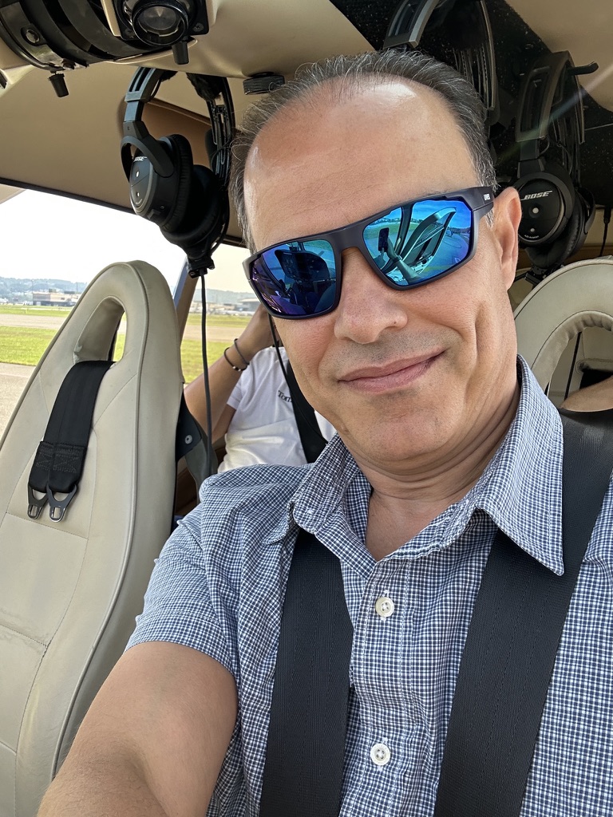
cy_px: 408
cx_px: 306
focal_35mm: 30
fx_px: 708
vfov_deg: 60.0
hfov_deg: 46.8
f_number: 1.9
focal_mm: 2.69
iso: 25
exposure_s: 1/145
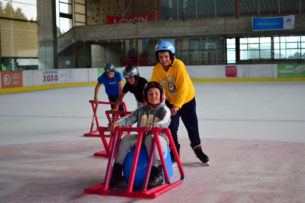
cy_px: 102
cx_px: 152
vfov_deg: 25.8
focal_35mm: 52
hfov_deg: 37.8
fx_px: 445
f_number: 1.8
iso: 160
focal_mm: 35
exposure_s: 1/250
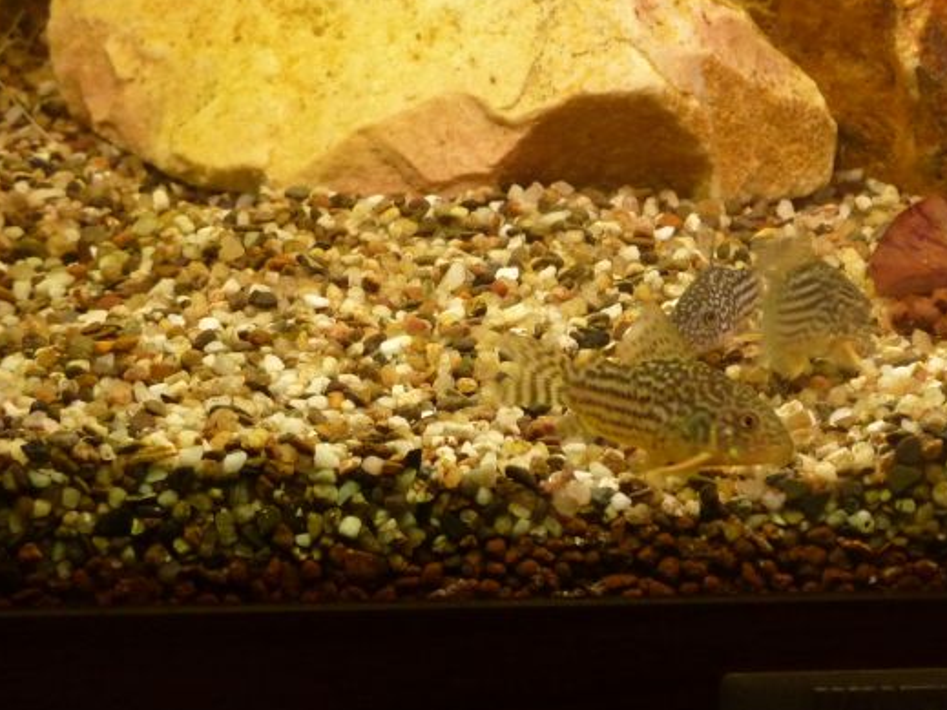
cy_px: 263
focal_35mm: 128
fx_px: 3501
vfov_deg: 11.6
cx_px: 679
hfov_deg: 15.4
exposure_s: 1/15
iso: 400
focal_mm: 13.7
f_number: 4.2
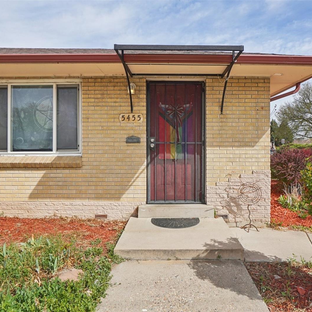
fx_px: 235
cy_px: 156
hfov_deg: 67.0
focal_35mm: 23
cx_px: 175
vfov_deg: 67.3
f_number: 8
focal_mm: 12
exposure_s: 1/320
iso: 100
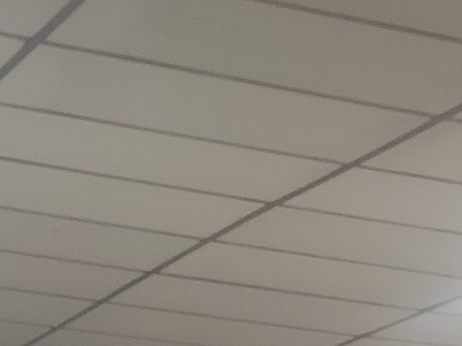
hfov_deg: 12.9
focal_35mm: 152
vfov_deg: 8.7
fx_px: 2028
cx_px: 376
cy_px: 881
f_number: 1.79
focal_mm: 4.74
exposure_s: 1/20
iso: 641
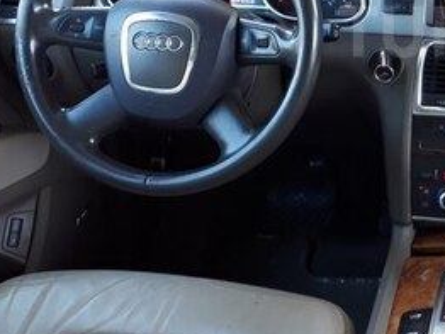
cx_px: 513
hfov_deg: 25.9
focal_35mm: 68
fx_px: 875
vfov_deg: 21.2
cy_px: 31
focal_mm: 3.6
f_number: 1.9
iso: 80
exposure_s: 1/33
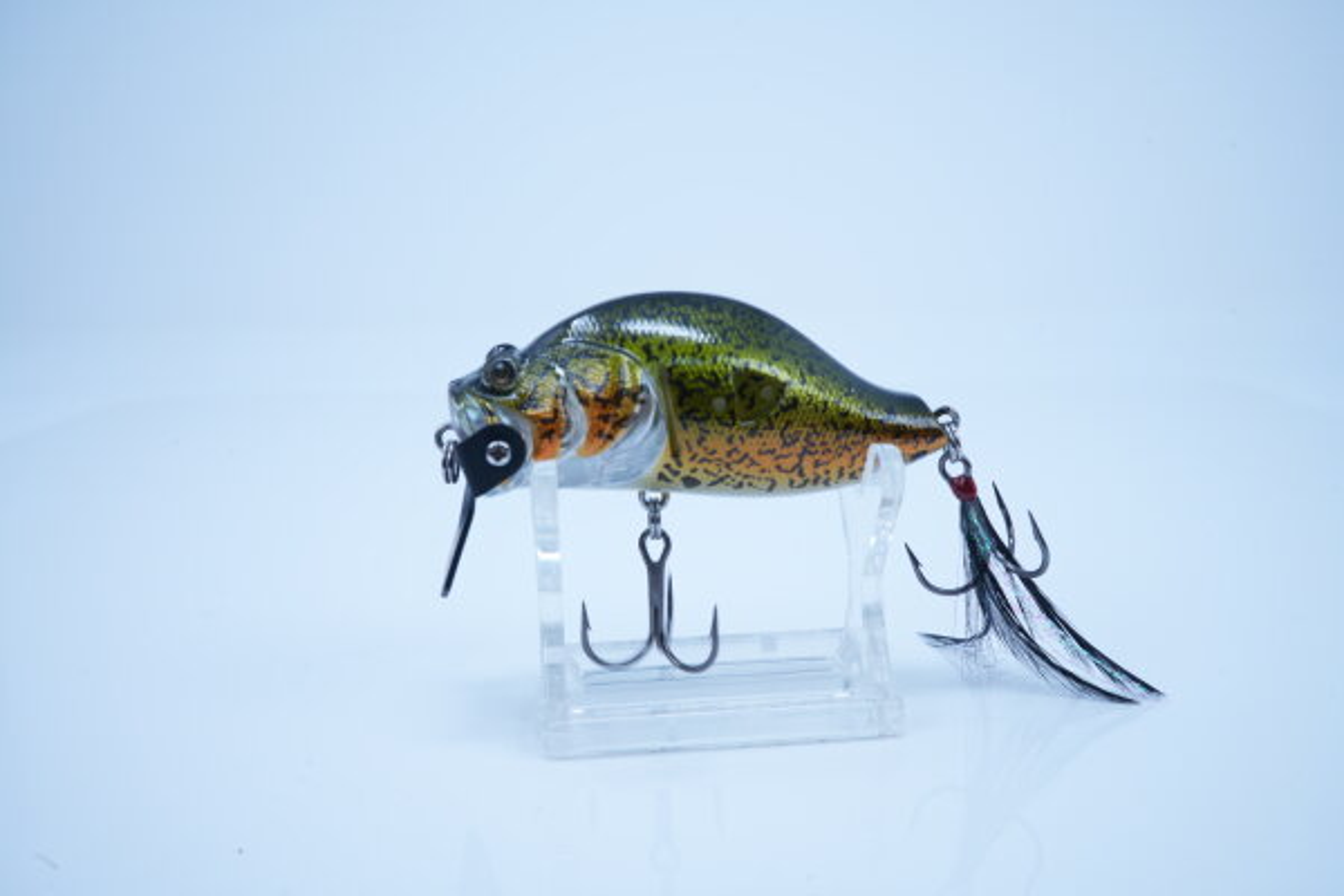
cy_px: 448
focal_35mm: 33
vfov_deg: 40.0
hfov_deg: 57.2
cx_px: 672
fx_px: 1232
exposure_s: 1/8
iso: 100
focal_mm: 33
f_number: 13
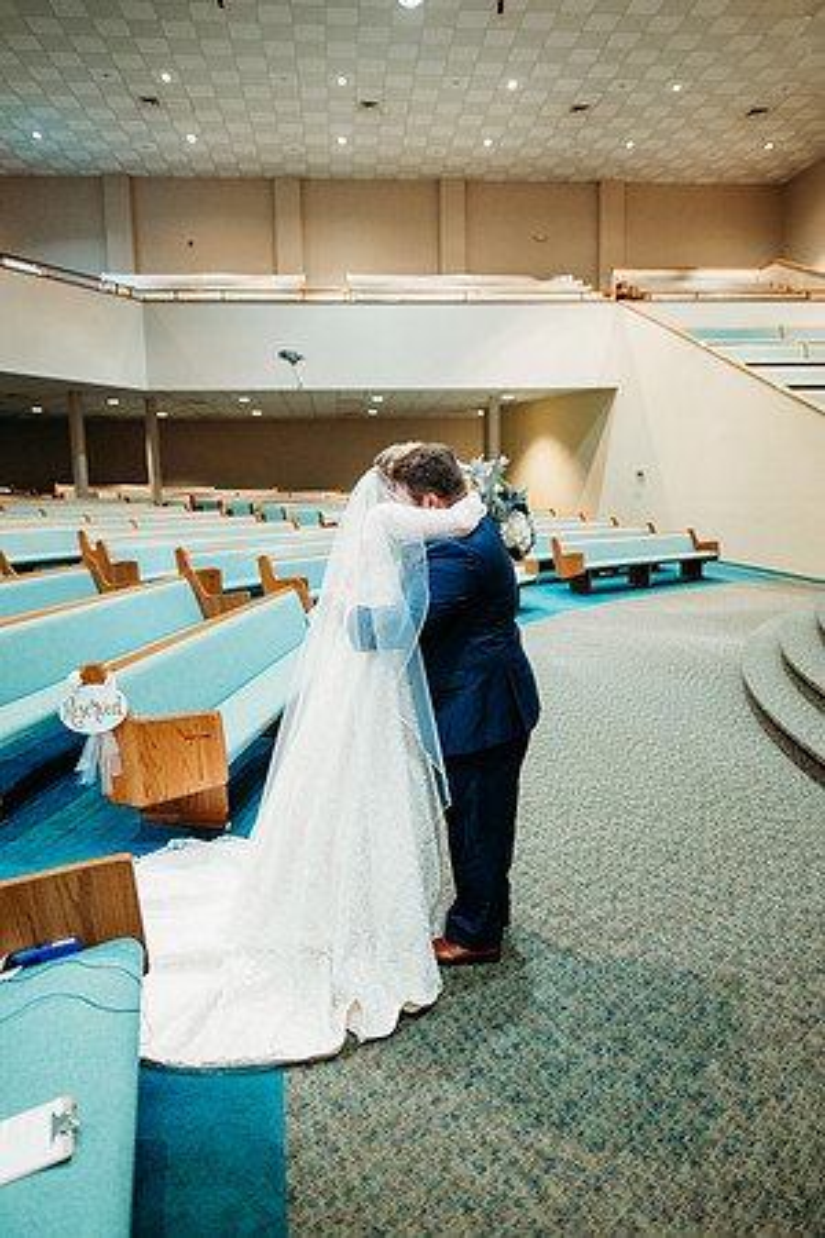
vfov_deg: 73.7
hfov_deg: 53.1
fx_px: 825
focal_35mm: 24
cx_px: 412
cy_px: 619
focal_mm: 24
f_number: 1.8
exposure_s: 1/100
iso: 2500
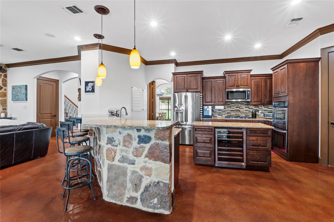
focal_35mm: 15
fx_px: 139
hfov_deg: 100.4
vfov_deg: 77.3
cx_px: 167
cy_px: 111
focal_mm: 10
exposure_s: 6
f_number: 11
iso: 250
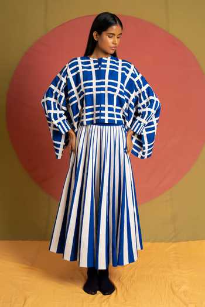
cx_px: 102
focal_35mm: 40
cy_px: 154
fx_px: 342
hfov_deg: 33.4
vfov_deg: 48.5
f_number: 3.2
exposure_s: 1/200
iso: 1250
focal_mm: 40
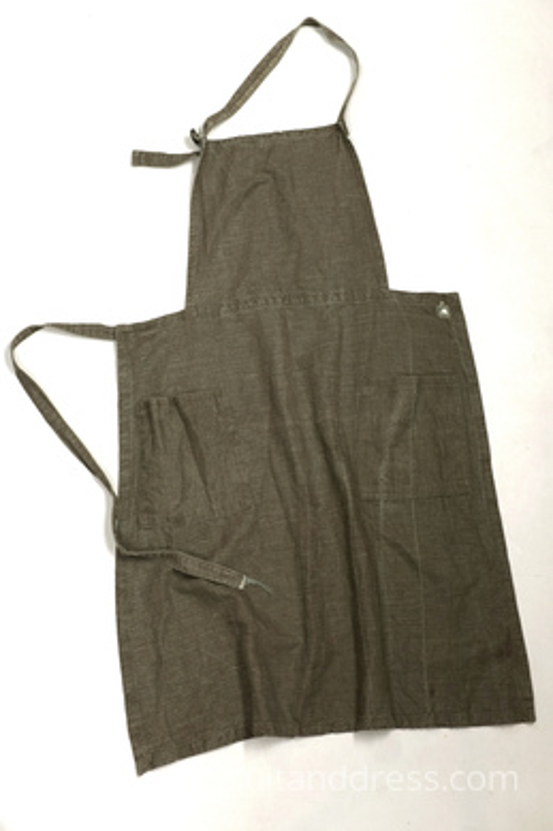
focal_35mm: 48
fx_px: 1107
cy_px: 416
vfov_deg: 41.1
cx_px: 276
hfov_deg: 28.1
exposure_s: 1/100
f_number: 4
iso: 400
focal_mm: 32
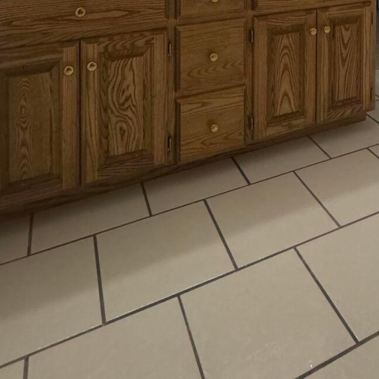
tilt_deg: -1.7
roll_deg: -0.2
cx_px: 312
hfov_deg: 41.6
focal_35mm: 38
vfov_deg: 33.8
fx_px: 471
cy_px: -95
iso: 320
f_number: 2.2
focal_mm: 2.22
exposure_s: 1/120
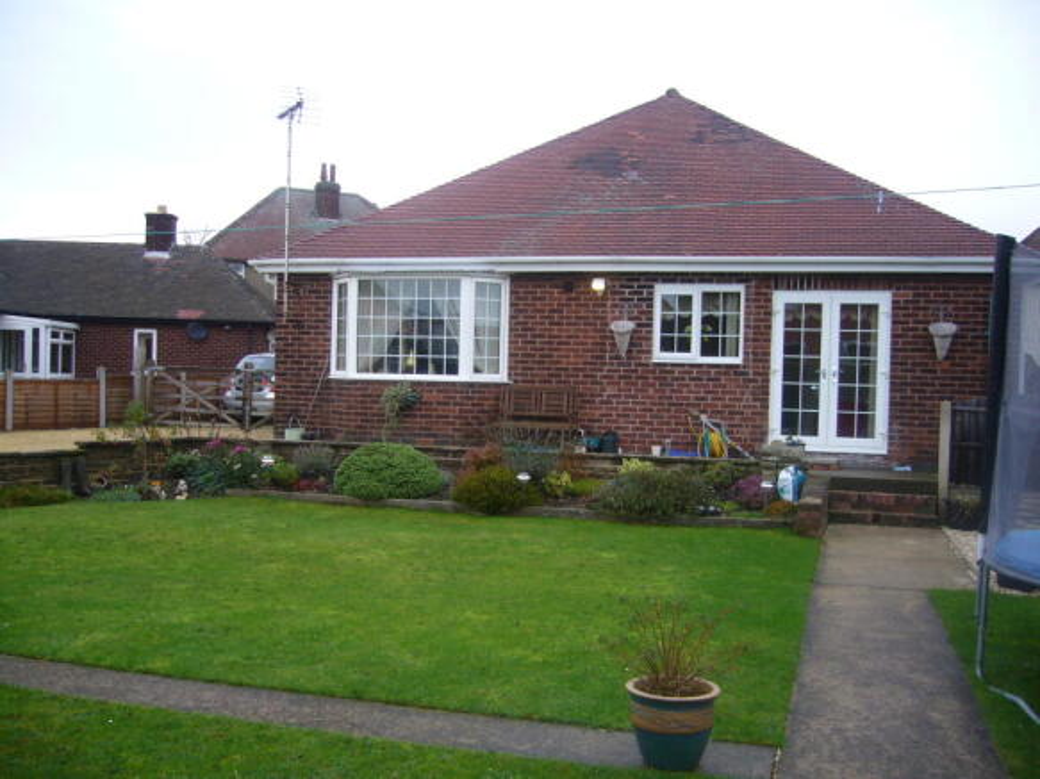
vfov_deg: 40.7
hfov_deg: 52.6
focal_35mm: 35
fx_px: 1051
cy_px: 390
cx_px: 520
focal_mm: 5.8
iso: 80
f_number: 2.8
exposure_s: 1/160
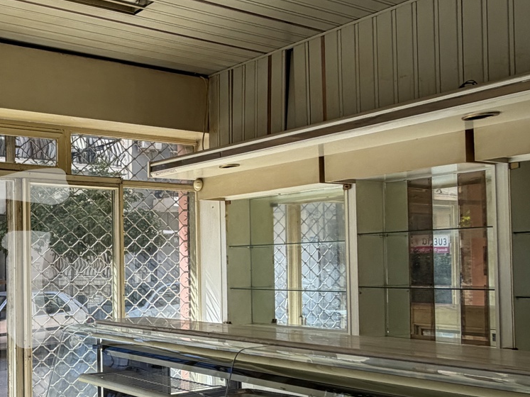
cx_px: -84
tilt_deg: -2.5
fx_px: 551
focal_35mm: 36
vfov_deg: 39.2
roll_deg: -0.1
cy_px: 262
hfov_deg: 39.4
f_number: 2.2
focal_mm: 2.22
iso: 64
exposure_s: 1/502
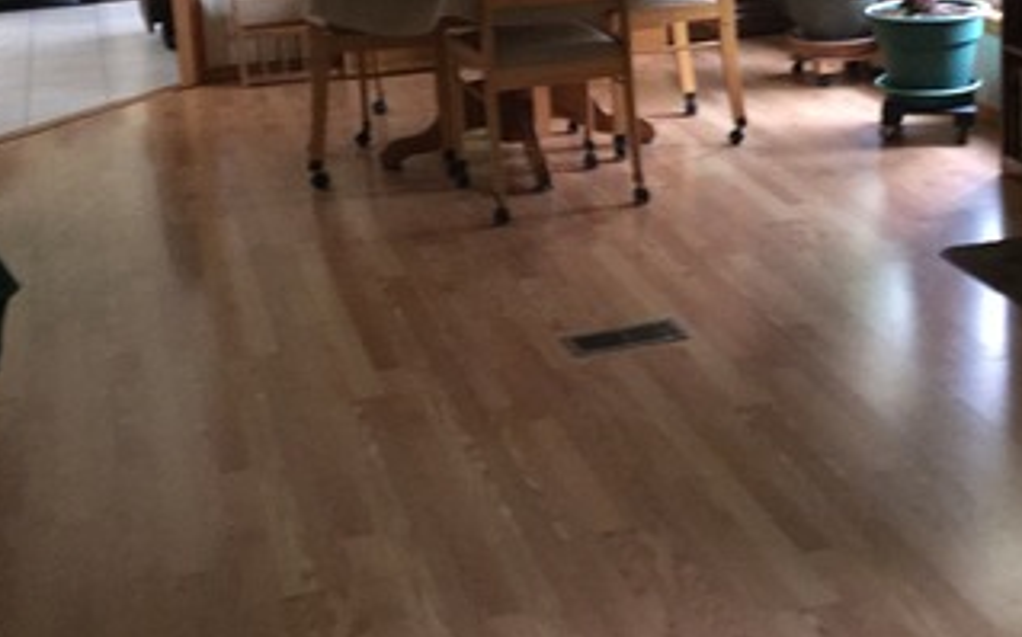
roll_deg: +3.1
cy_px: 86
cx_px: 593
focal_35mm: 66
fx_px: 1837
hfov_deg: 31.0
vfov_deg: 19.4
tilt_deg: -11.3
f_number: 2.4
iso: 200
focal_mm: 3.3
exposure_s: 1/15
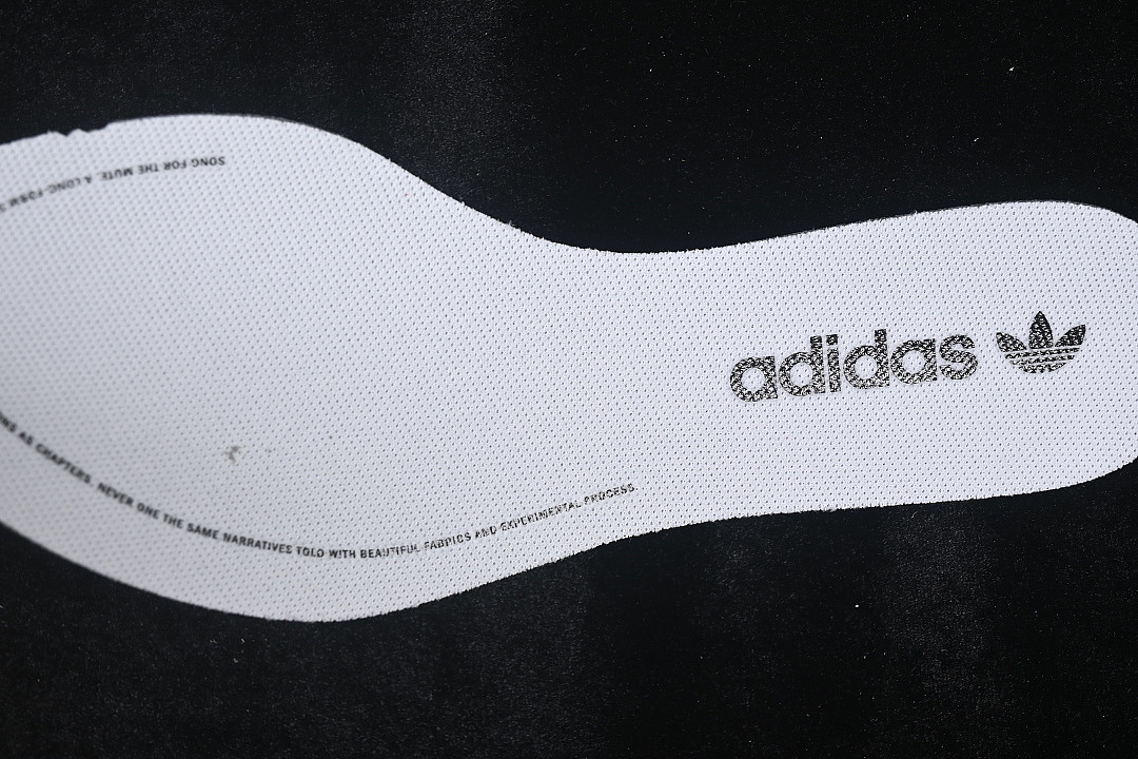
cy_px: 380
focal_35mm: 75
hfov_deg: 27.0
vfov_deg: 18.2
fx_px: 2371
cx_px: 569
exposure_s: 1/60
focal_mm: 50
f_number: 7.1
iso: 160
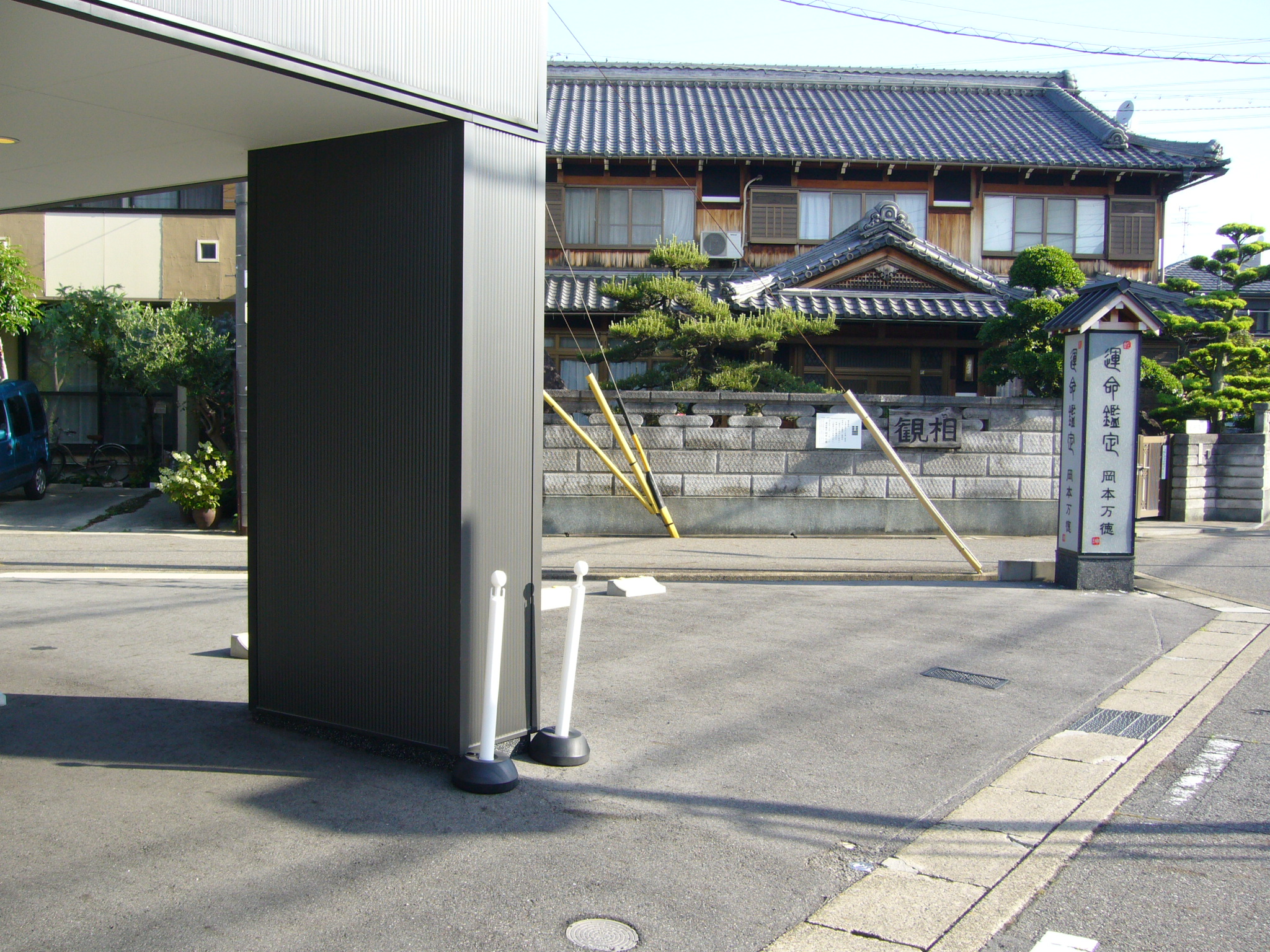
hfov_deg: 52.6
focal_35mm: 35
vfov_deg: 40.7
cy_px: 476
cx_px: 635
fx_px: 1284
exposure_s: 1/100
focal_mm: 5.8
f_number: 5.6
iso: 80
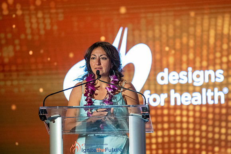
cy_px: 64
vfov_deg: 5.9
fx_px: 1492
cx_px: 134
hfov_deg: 8.9
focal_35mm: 233
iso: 6400
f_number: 2.8
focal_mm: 200
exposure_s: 1/400
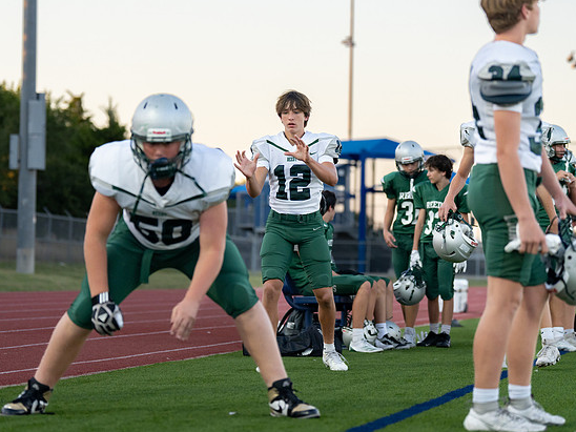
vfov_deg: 11.1
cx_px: 301
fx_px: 2213
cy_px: 190
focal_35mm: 133
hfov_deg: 14.8
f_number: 2.8
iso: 800
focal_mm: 97
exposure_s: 1/2000
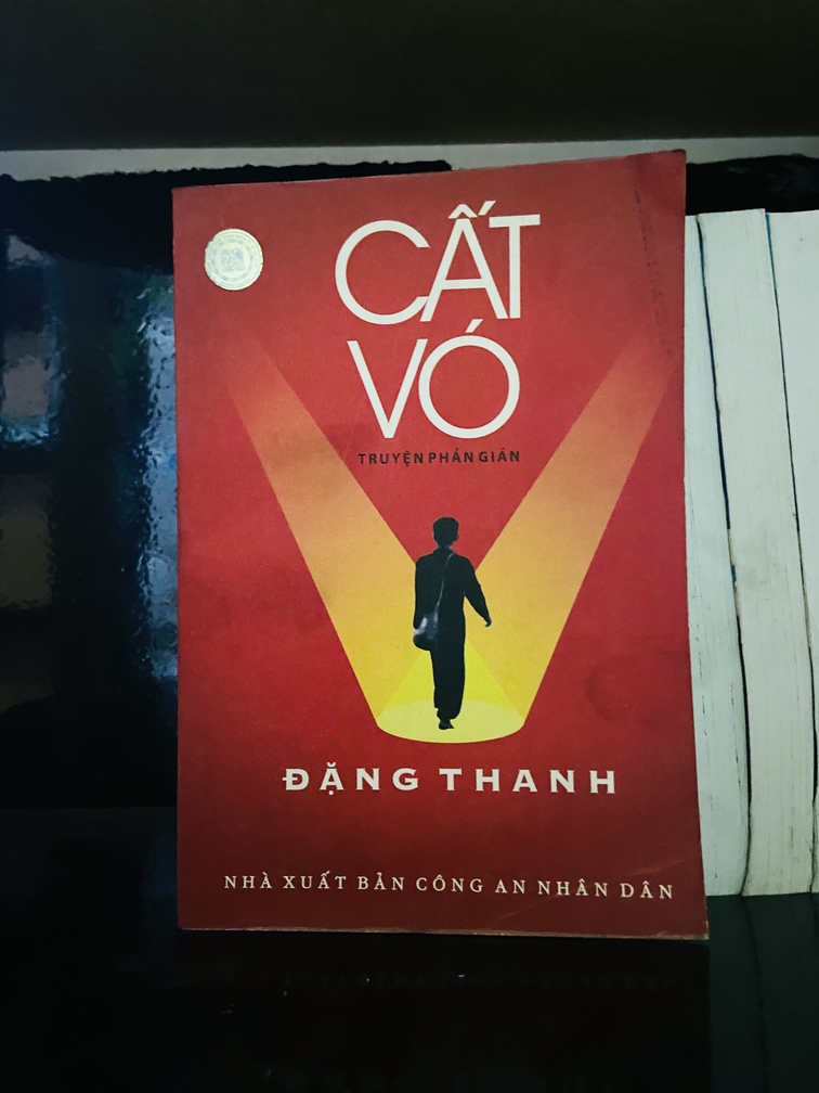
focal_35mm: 26
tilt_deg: -0.3
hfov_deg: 53.1
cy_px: 546
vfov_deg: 67.3
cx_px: 410
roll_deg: +1.7
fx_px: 820
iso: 1000
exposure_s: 1/17
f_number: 1.8
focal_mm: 4.25
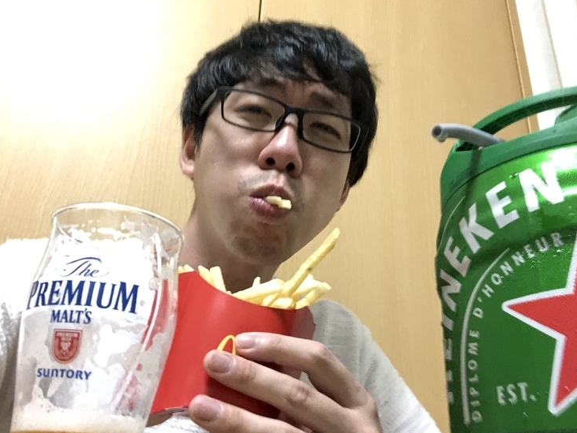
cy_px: 202
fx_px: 584
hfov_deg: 52.6
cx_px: 283
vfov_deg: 40.7
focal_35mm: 35
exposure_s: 1/33
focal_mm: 2.87
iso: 500
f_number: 2.2
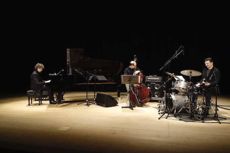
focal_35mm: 28
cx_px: 115
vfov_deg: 46.4
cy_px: 76
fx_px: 179
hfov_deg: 65.5
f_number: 2.5
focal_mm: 10.4
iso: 1600
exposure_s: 1/100
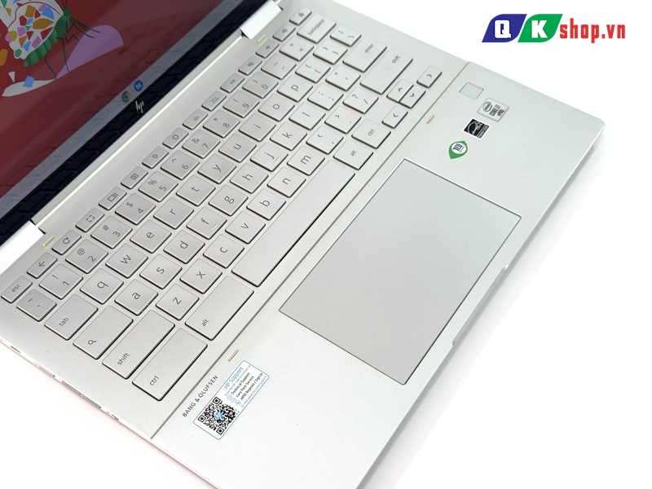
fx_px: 904
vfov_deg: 30.3
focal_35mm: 48
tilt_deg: -55.5
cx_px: 326
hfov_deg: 39.7
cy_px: 244
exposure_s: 1/169
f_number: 1.78
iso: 64
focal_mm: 6.76
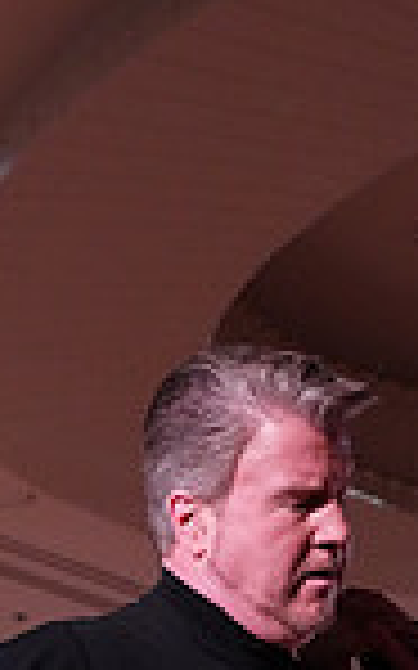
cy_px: 1228
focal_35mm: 151
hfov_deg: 8.6
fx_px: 2755
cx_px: -11
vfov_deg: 12.6
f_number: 5.6
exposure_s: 1/320
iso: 5000
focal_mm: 38
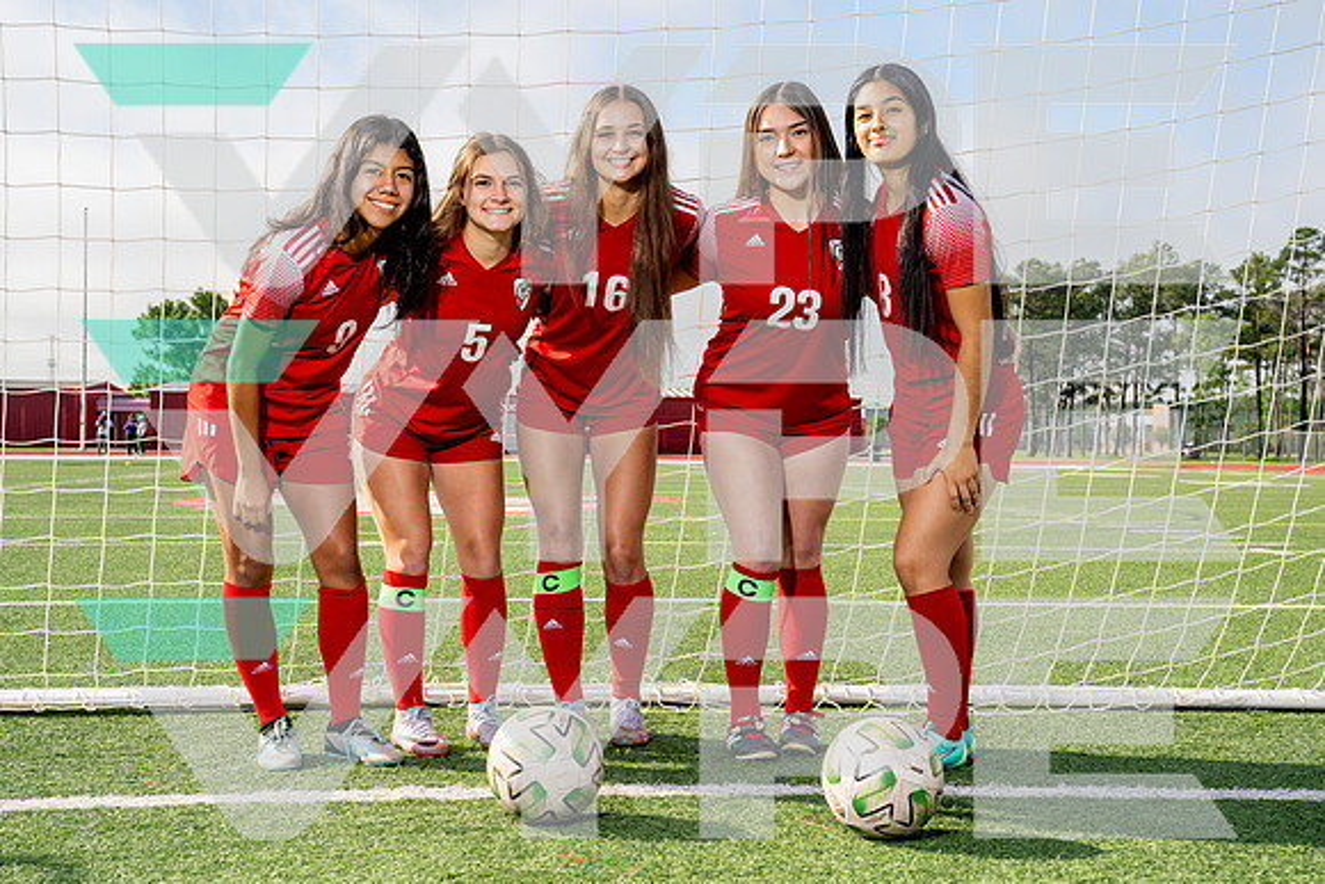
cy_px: 438
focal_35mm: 50
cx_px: 660
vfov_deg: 27.2
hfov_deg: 39.8
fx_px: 1830
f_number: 8
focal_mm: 46
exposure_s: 1/250
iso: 100
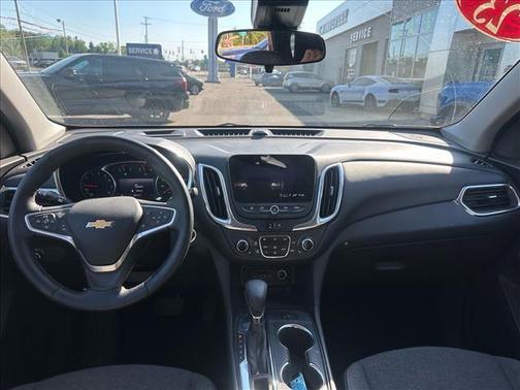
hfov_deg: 71.6
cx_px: 260
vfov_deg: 56.8
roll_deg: -2.7
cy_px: 195
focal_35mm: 24
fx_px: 361
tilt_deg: -19.1
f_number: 1.78
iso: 80
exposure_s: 1/709
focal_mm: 6.86
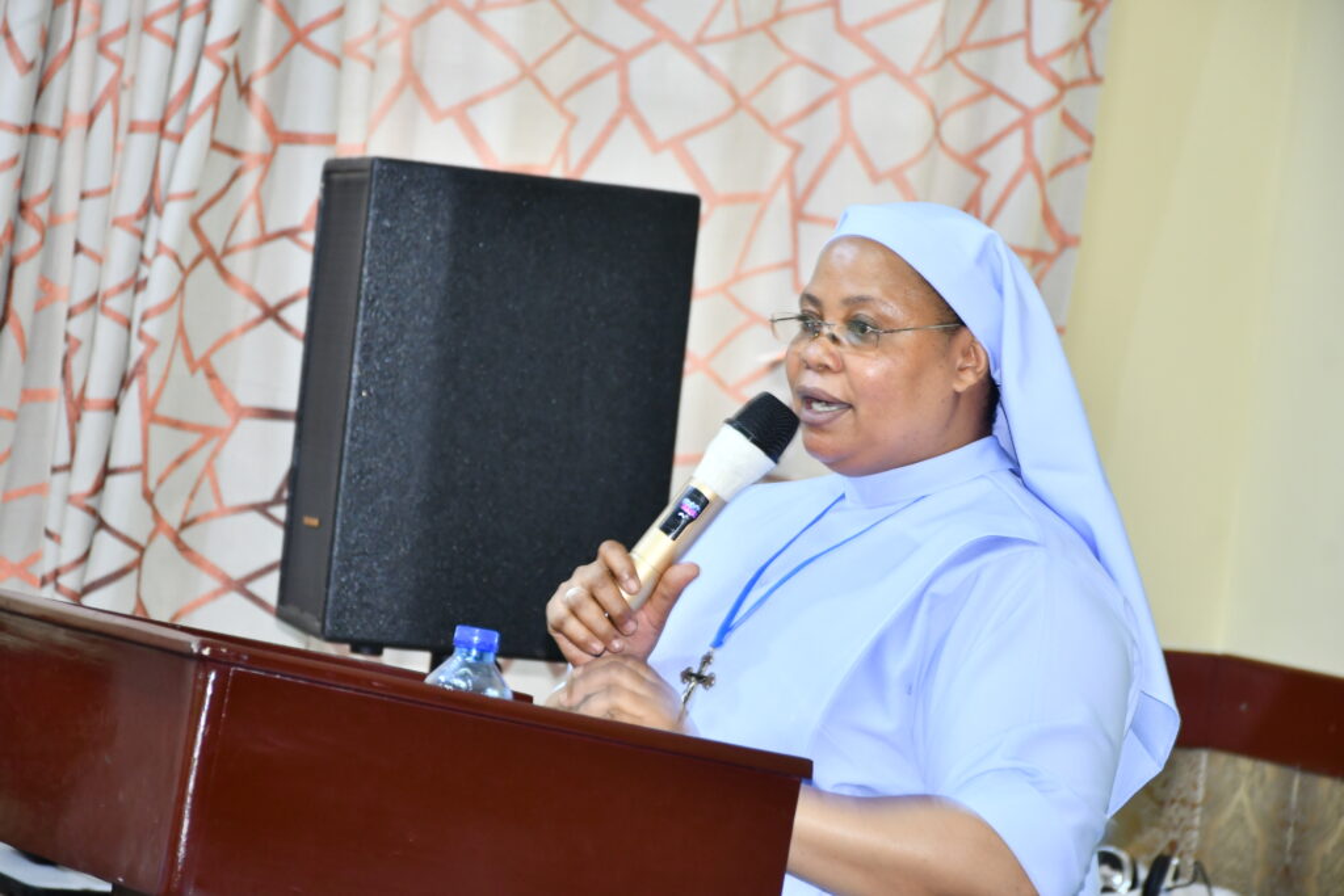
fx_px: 5040
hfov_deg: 15.2
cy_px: 448
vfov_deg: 10.2
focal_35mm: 135
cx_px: 672
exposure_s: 1/15
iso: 800
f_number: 5.3
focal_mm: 90
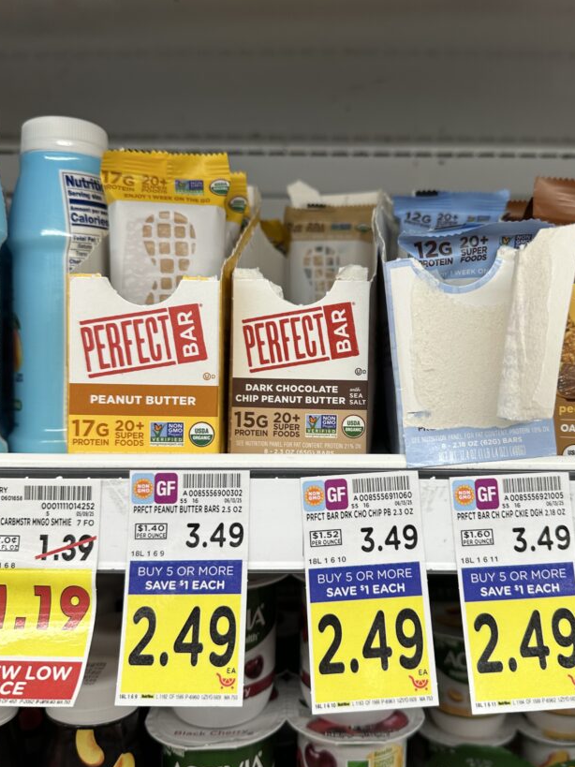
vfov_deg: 60.0
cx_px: 346
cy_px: 387
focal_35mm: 30
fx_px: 665
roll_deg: -2.3
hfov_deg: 46.5
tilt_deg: +0.3
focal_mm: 6.86
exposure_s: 1/137
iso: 64
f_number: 1.78
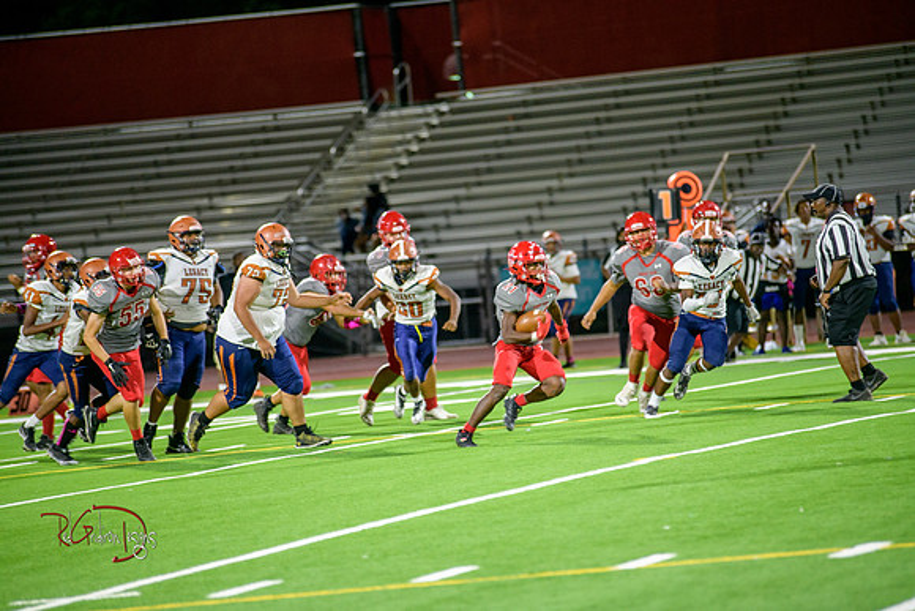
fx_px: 5084
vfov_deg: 6.9
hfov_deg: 10.3
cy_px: 306
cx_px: 458
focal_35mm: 200
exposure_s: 1/250
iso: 1600
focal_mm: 200
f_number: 2.8
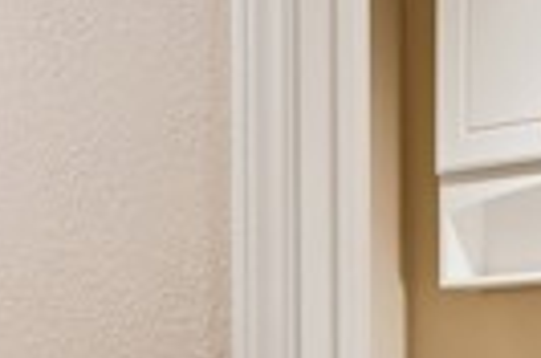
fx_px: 1273
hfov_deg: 23.0
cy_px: 391
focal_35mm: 85
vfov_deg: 15.6
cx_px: 0
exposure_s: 1.6
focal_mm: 17.6
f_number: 13
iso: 100
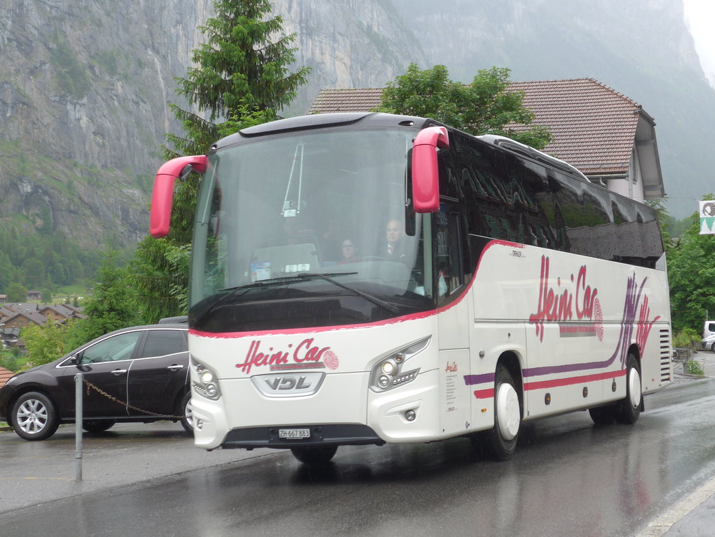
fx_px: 1405
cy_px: 242
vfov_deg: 21.6
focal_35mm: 68
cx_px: 405
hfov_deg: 28.5
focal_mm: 12
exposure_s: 1/250
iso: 100
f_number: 3.5
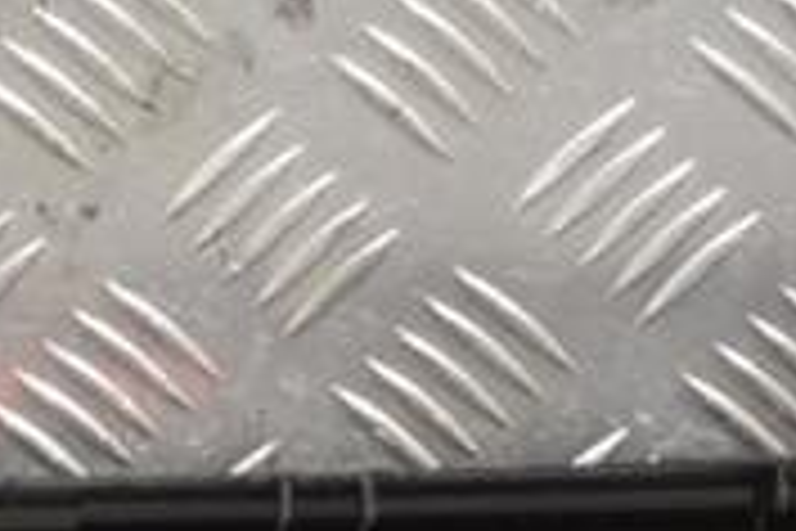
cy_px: 734
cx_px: 76
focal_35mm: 254
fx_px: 5616
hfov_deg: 8.1
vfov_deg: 5.4
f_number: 5.6
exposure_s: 1/30
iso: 450
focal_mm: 50
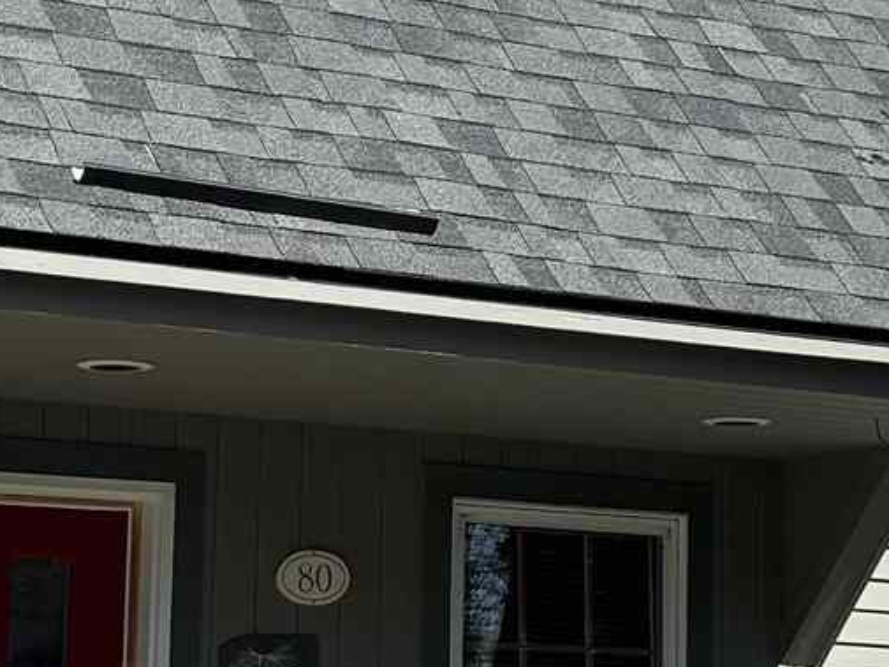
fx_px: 3750
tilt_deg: +10.4
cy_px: 183
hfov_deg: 13.5
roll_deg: -0.2
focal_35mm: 146
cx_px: 695
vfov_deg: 10.1
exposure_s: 1/4310
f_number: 1.78
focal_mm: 6.76
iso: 80
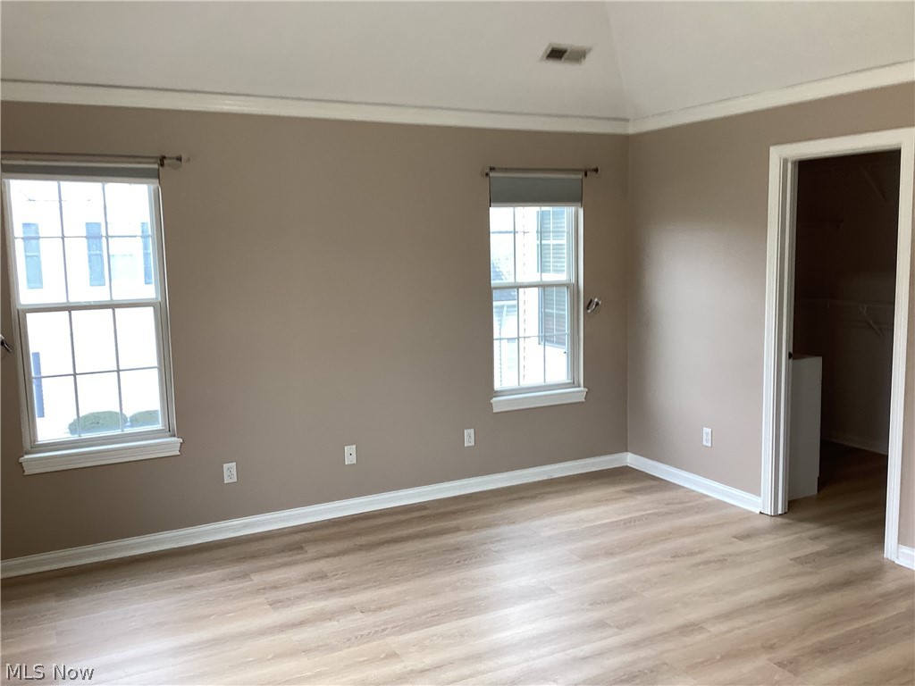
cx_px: 458
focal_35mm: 31
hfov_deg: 58.4
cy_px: 343
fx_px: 819
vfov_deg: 45.4
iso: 50
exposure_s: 1/60
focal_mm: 3.3
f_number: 2.4
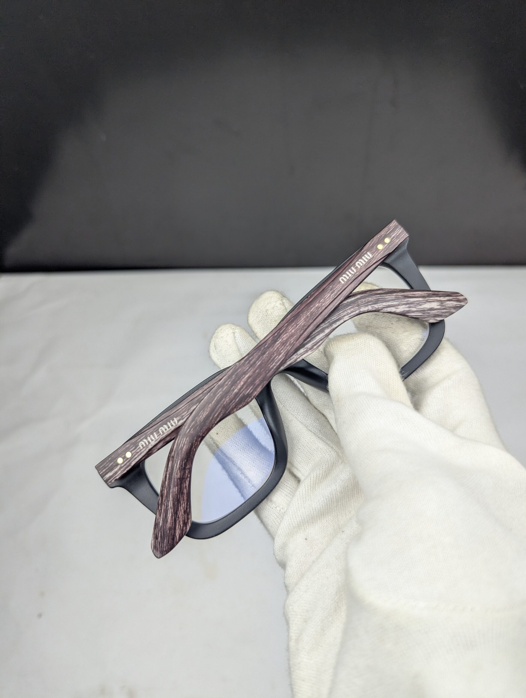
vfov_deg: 71.5
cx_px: 263
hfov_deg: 56.9
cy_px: 349
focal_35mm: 24
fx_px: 485
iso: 70
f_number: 1.85
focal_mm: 6.81
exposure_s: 1/233
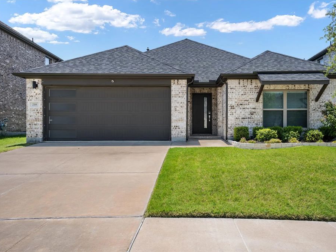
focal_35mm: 25
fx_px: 243
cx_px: 188
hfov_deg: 69.2
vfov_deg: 54.9
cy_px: 126
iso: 250
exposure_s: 1/400
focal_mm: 23
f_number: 8
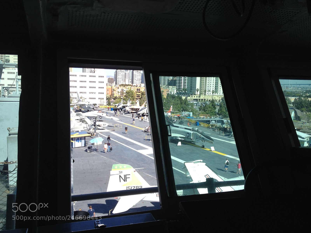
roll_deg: -1.8
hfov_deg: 52.6
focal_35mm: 35
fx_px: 314
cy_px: 116
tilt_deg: -9.9
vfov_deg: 40.7
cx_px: 156
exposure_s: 1/890
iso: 50
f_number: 2.4
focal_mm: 4.28
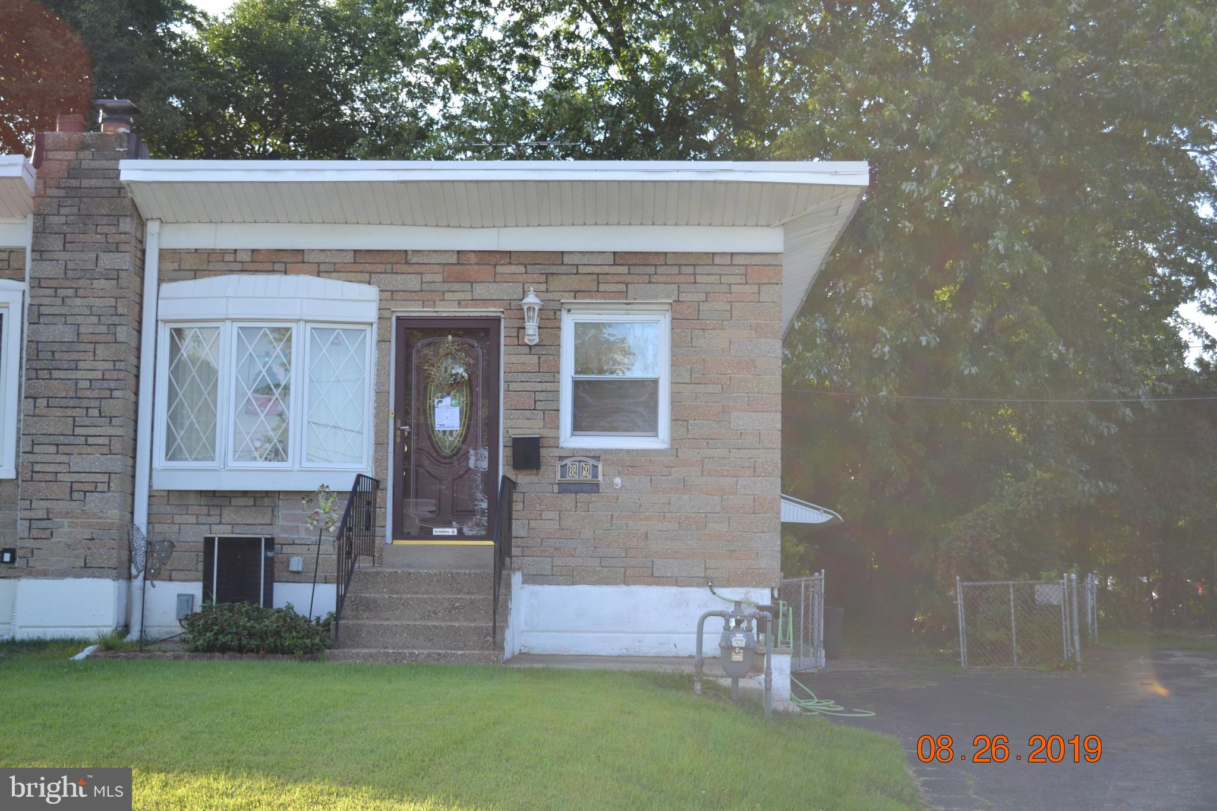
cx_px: 608
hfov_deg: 38.9
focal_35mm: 51
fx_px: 1724
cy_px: 406
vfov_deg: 26.5
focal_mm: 34
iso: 100
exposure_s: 1/125
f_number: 5.6
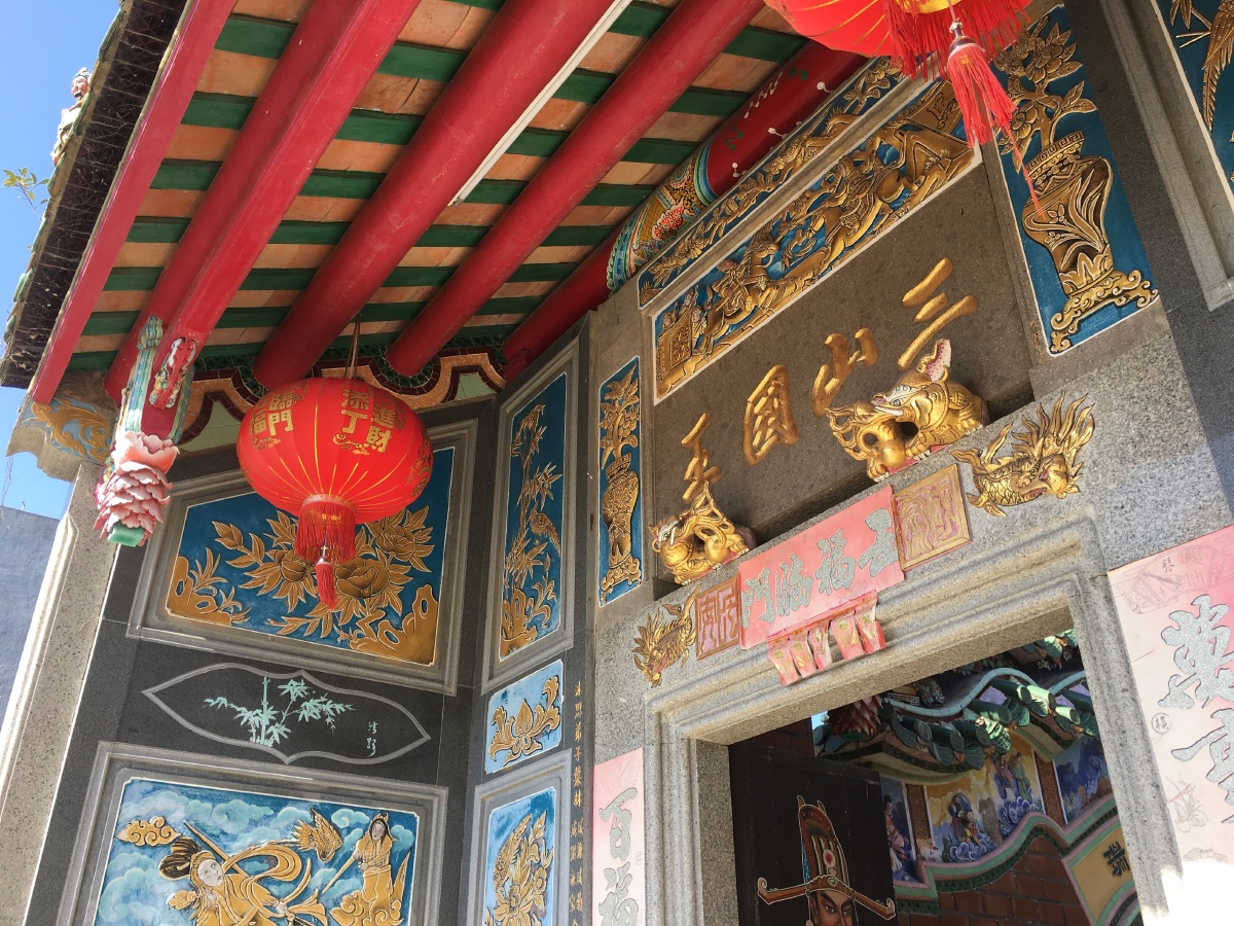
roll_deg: -1.7
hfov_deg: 61.7
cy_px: 463
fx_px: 1034
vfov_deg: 48.2
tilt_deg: +30.9
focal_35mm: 29
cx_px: 617
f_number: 2.2
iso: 25
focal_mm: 4.15
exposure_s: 1/472
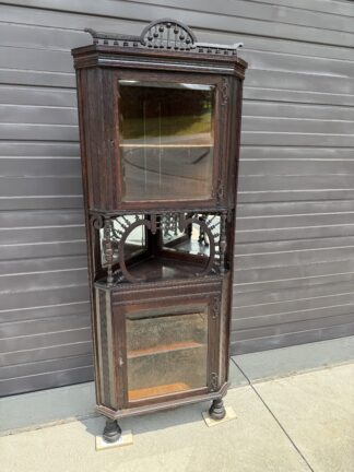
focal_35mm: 24
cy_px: 236
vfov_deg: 71.6
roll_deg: +0.5
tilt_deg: -11.9
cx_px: 177
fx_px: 327
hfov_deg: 56.8
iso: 80
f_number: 1.78
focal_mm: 6.76
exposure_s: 1/685
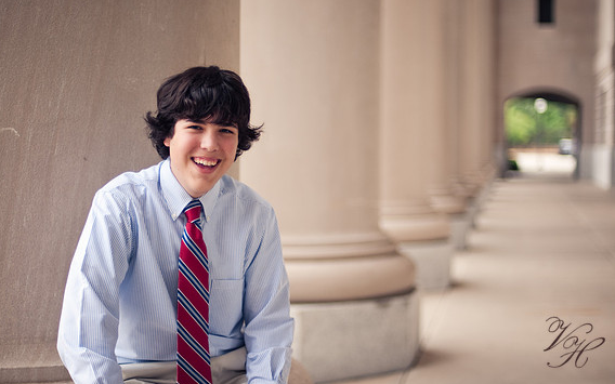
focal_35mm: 52
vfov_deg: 24.9
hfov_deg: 38.9
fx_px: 872
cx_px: 302
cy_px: 181
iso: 200
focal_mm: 50
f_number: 1.4
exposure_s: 1/400
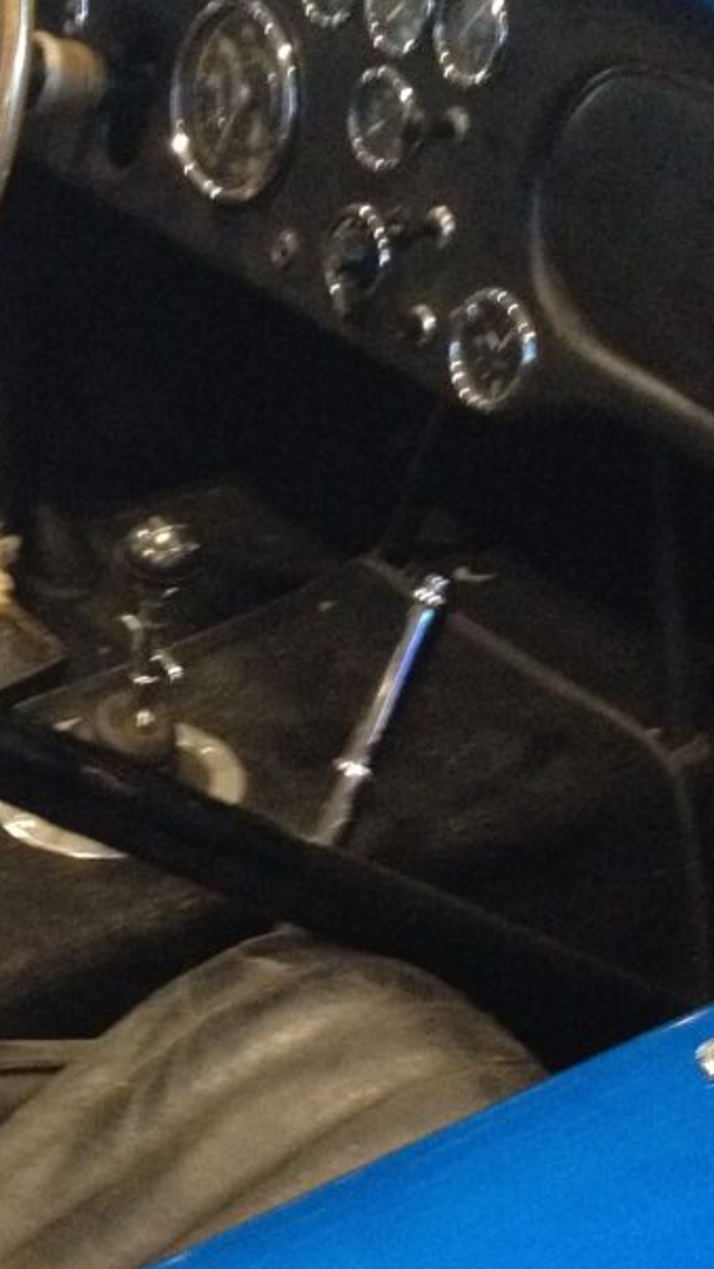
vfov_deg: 21.1
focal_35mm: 101
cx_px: 57
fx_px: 3398
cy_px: 643
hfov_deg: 11.9
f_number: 2.4
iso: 400
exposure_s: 1/20
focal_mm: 4.28
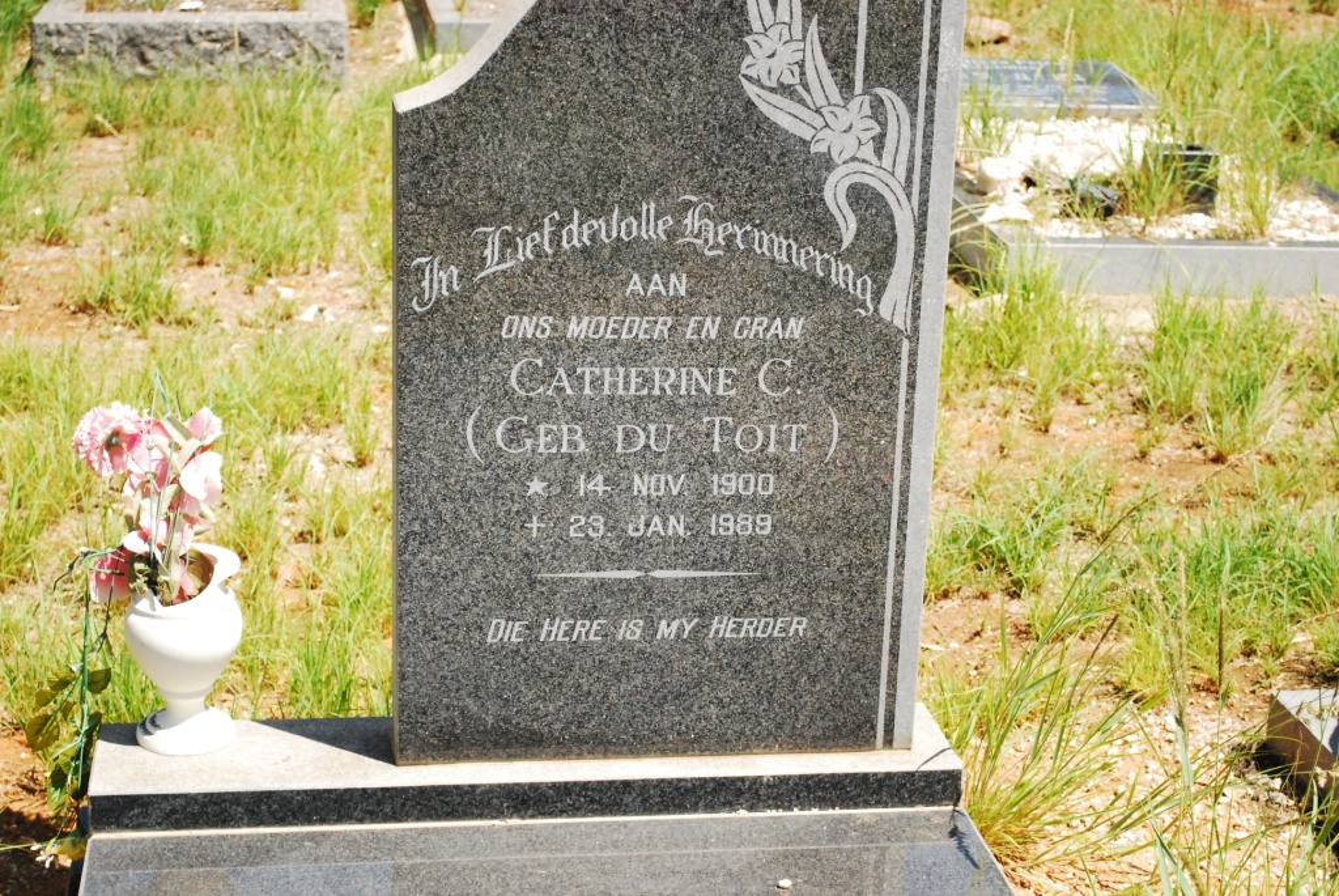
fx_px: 2457
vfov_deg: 20.7
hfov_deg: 30.5
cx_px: 670
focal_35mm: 66
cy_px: 448
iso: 1600
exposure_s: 1/4000
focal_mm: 44
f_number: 5.3
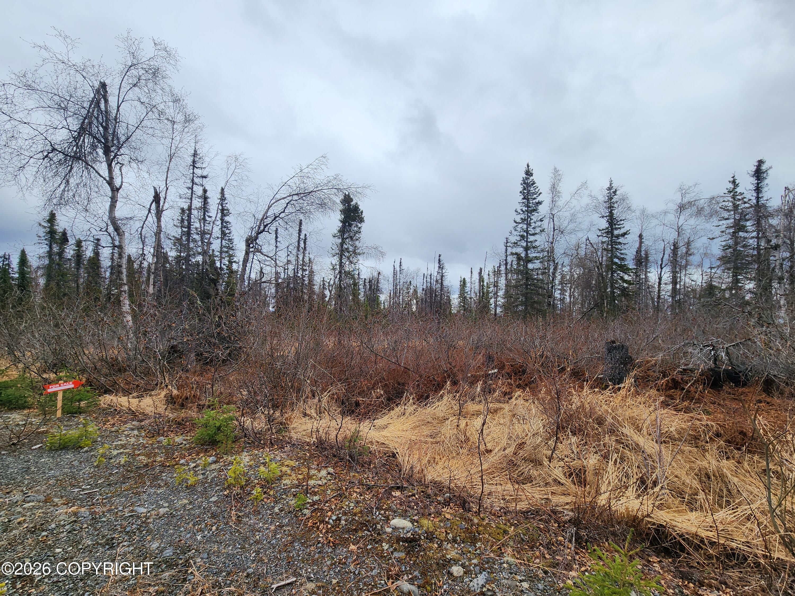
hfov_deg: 106.2
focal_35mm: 13
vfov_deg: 89.9
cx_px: 398
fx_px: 299
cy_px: 298
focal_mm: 2.2
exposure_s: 1/2021
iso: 50
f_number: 2.2
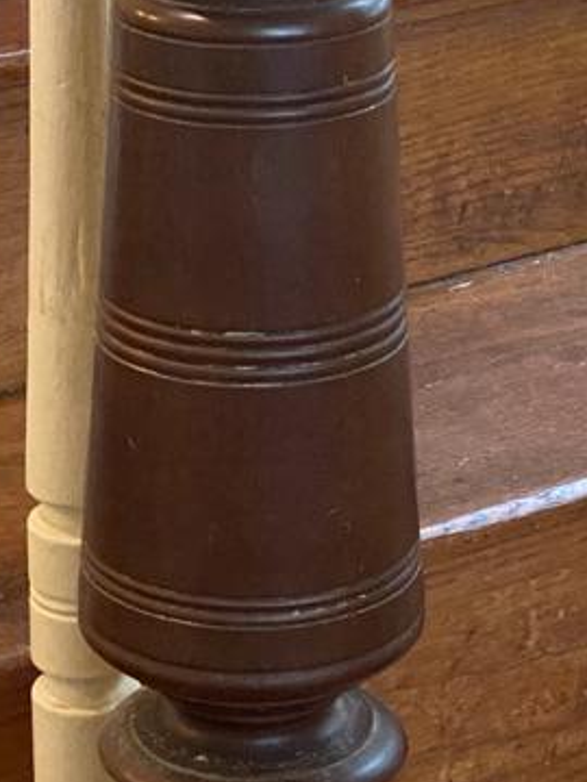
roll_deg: +0.3
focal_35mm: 148
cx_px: 174
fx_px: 3346
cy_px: 87
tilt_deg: -17.1
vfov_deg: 13.2
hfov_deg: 10.0
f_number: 2
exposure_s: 1/60
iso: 500
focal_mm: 6
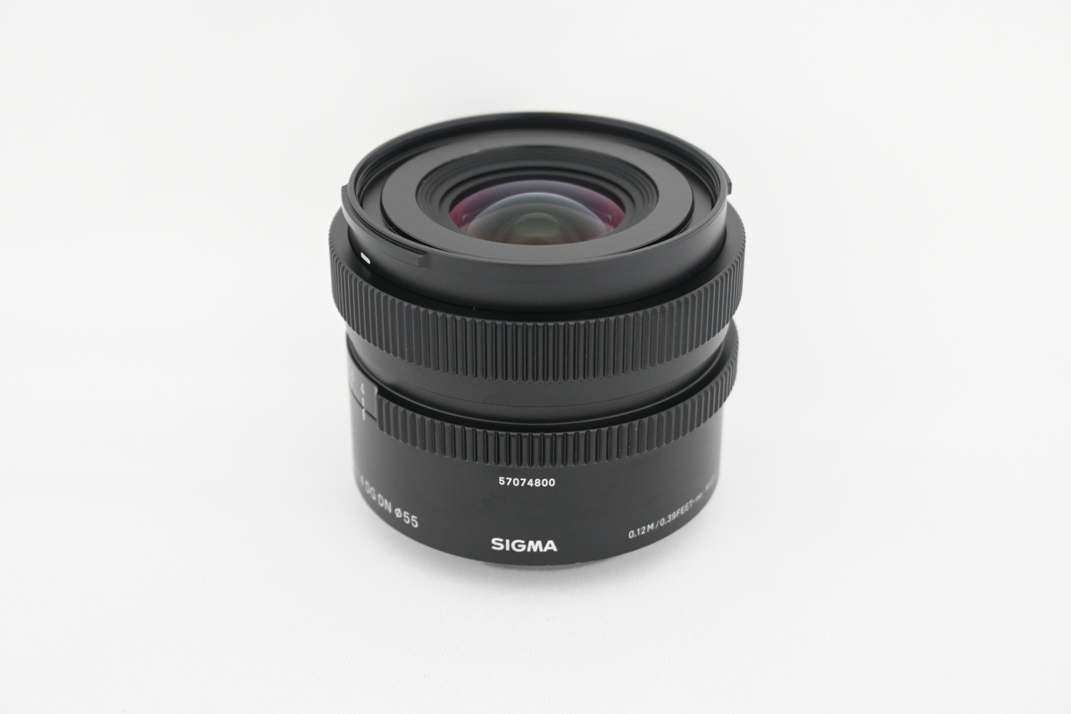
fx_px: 1651
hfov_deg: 35.9
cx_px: 536
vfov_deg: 24.4
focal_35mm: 56
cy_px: 357
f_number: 5.3
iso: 1000
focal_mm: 37
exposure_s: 1/30
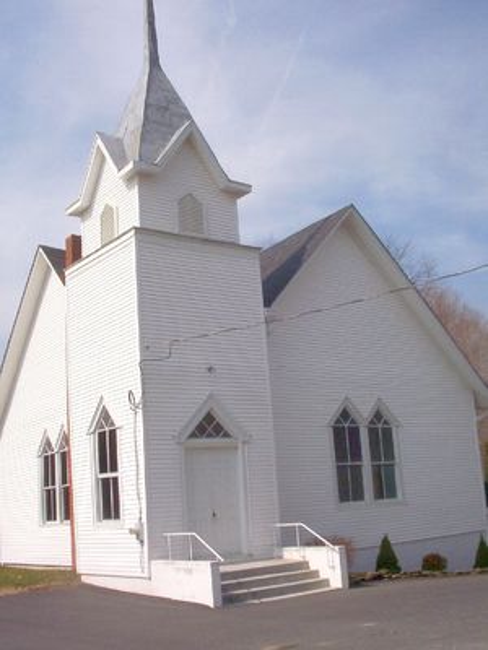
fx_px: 733
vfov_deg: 47.9
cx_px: 244
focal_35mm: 39
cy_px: 325
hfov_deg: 36.8
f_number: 8
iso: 100
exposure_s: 1/616
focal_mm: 6
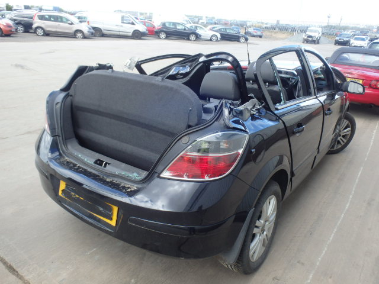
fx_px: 307
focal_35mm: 28
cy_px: 142
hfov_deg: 63.4
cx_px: 190
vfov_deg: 49.7
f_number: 3.9
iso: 125
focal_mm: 5
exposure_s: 1/125
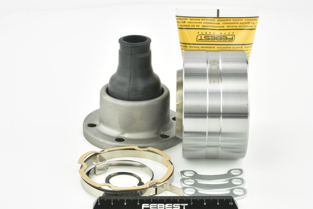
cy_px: 110
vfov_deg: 18.0
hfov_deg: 26.6
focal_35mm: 76
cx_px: 166
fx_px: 661
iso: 64
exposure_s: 1/2.5
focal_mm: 60
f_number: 25
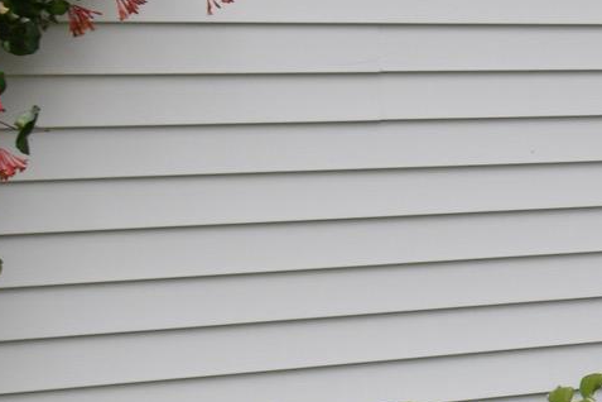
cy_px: 108
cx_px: 1195
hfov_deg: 14.6
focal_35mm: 116
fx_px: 1940
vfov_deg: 11.8
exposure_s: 1/250
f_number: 8
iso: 360
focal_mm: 18
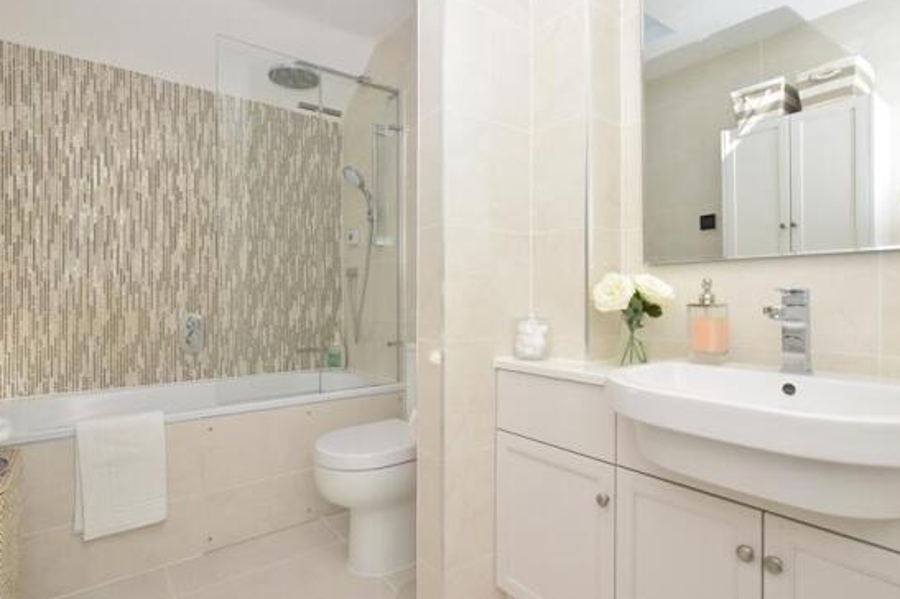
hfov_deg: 90.0
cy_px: 299
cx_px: 462
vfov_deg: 67.3
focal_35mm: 18
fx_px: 450
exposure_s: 1/200
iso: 400
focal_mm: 10
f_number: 9
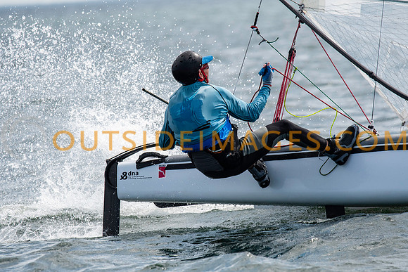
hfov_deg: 4.6
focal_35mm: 450
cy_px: 136
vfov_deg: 3.1
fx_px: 5101
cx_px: 204
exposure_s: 1/5000
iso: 400
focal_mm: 300
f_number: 5
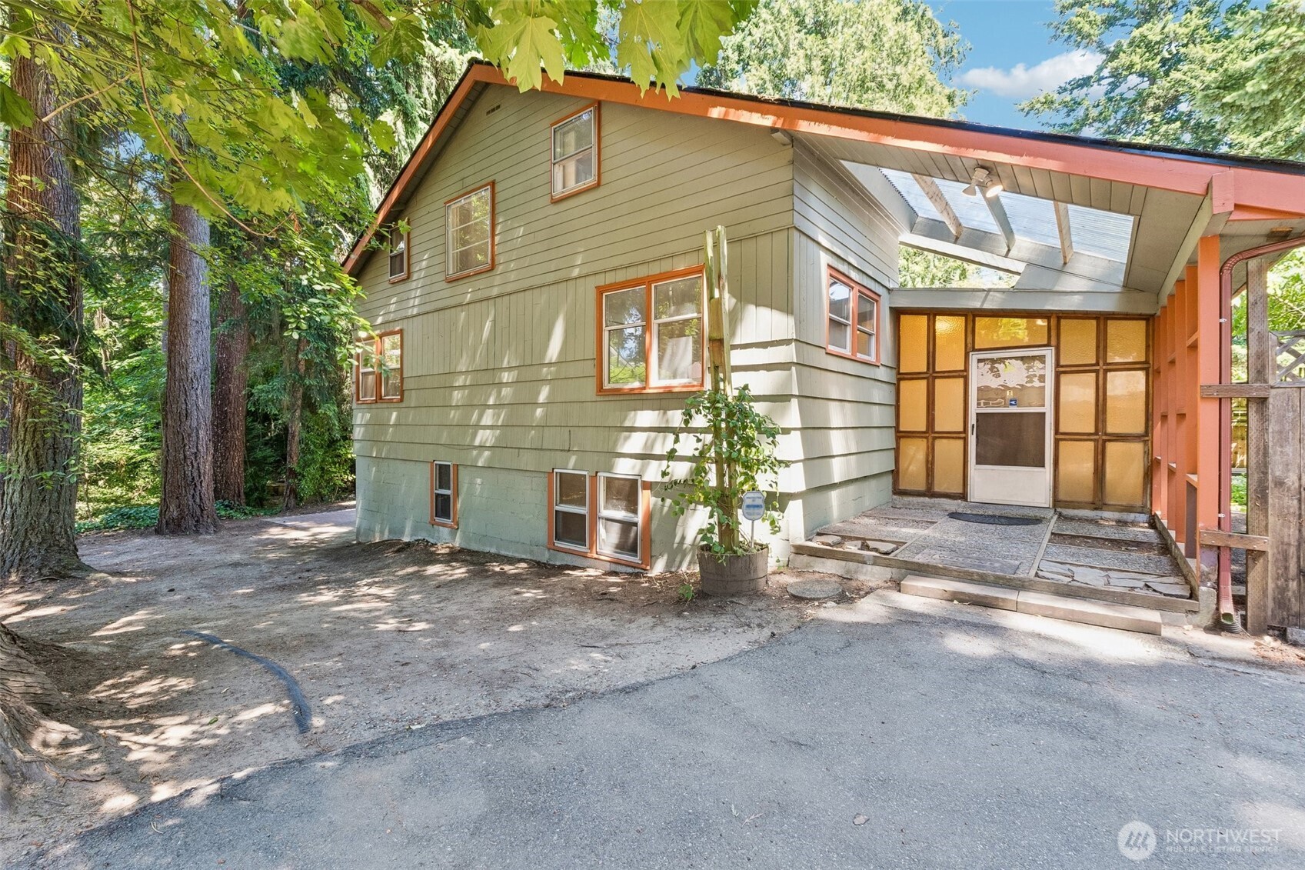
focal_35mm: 15
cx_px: 652
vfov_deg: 77.3
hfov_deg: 100.4
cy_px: 435
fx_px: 544
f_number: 9
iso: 250
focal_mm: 10
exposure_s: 1/13
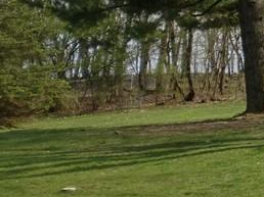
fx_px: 1059
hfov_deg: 13.0
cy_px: -39
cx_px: 458
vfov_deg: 10.5
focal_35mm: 139
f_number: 3.1
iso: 64
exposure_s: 1/640
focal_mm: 6.3
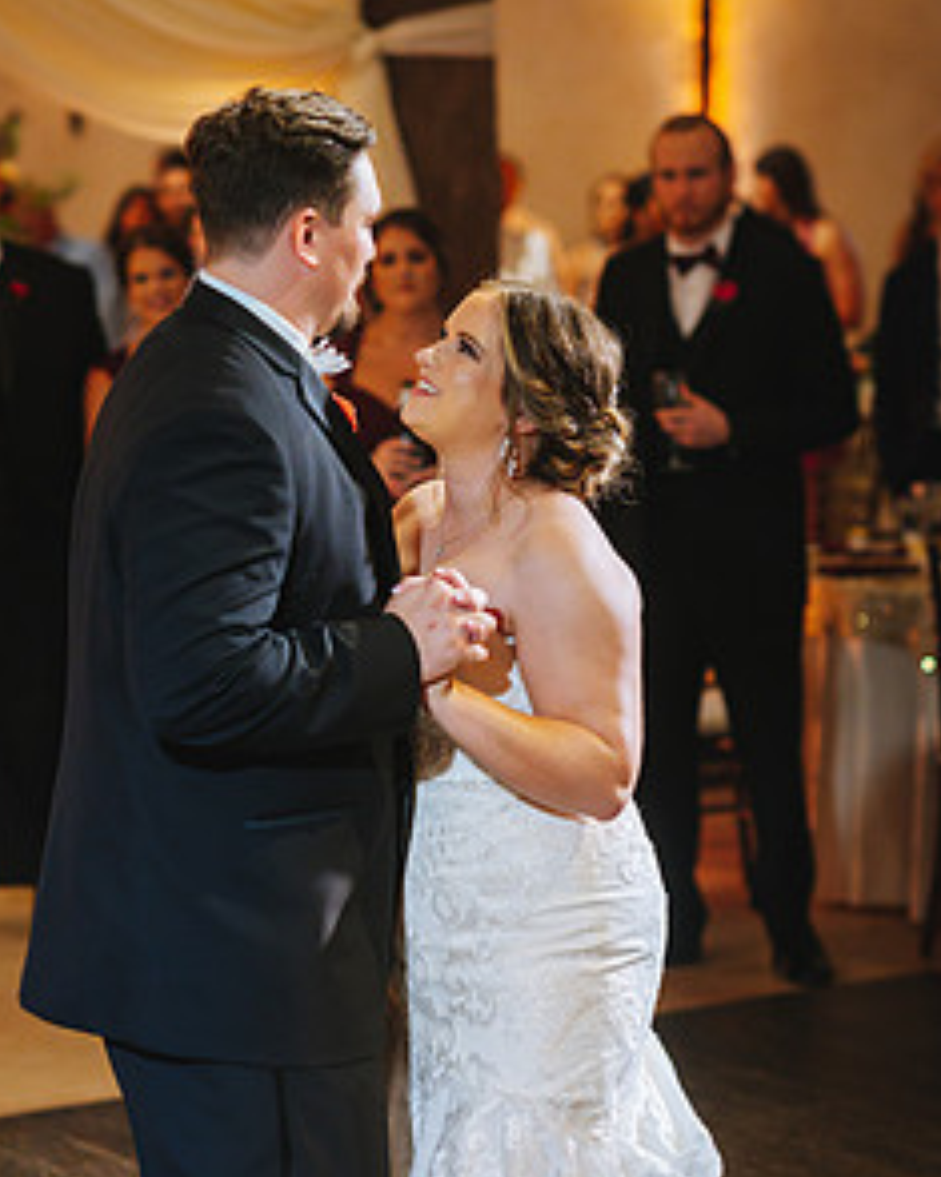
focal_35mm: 122
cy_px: 641
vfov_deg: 15.8
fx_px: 4249
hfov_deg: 12.6
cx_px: 362
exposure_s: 1/125
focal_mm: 85
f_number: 2.8
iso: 2000
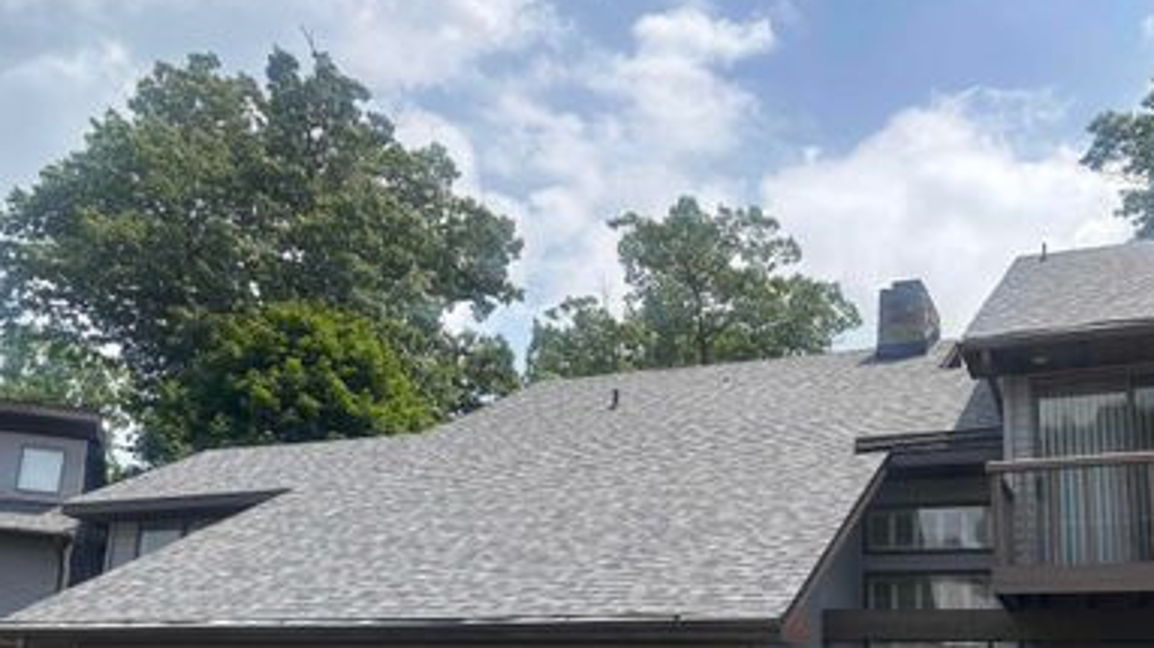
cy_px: 499
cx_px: 648
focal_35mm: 37
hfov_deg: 53.9
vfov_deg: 31.3
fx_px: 1132
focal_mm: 5.96
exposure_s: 1/3205
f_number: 1.6
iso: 50
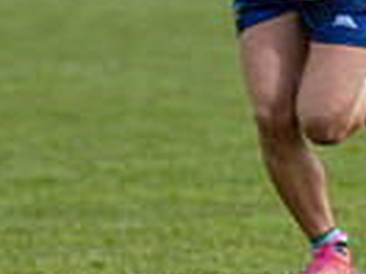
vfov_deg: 1.2
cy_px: -58
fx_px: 13058
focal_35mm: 1235
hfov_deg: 1.6
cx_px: 618
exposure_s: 1/6400
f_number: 2.8
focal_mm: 195
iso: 500
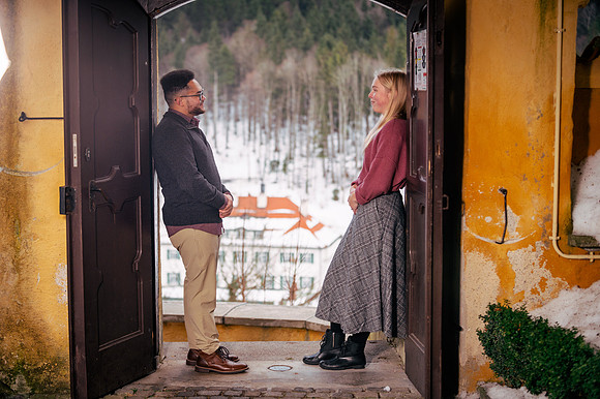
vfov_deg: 19.4
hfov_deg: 28.9
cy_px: 200
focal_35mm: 70
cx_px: 300
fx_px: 1166
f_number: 2.8
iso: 250
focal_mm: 70
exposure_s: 1/1250
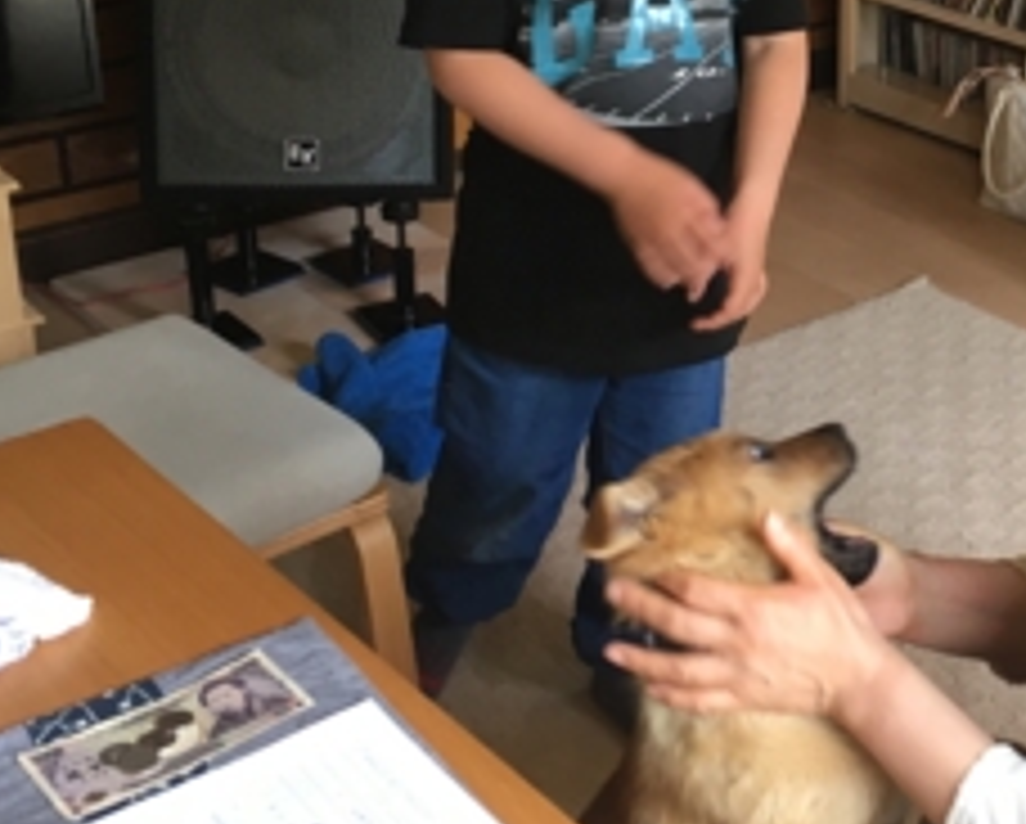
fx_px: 1885
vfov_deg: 24.4
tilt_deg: -21.7
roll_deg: -1.6
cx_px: 828
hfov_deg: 29.7
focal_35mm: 62
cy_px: 236
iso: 50
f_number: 2.2
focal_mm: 4.15
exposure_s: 1/30
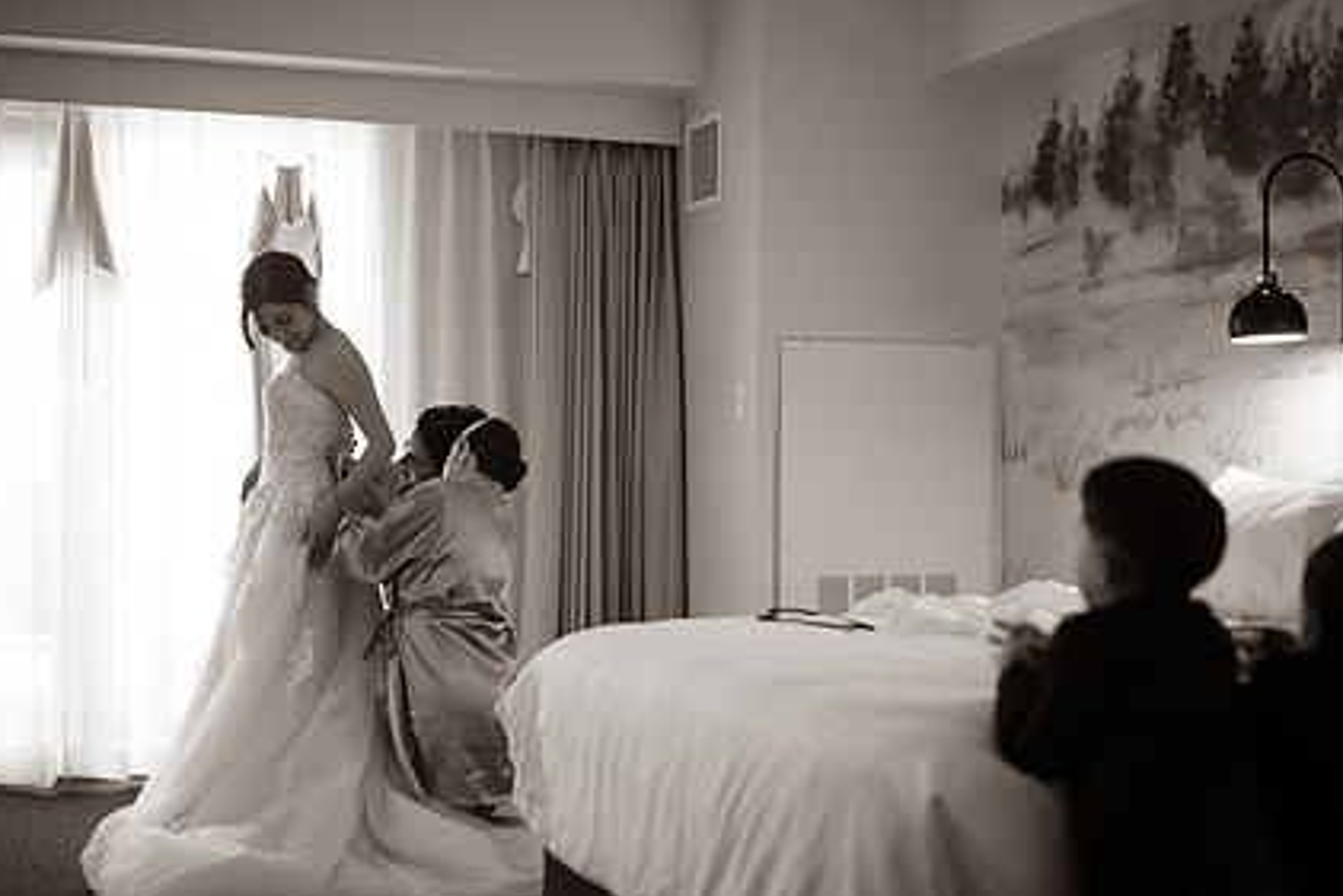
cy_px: 512
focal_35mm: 49
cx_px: 651
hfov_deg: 40.3
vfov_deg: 27.5
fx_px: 1828
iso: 250
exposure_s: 1/125
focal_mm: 35
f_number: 1.2
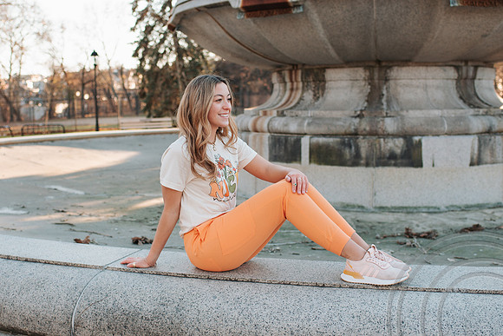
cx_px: 211
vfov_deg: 27.8
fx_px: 677
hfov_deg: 40.6
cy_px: 186
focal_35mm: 48
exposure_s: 1/1000
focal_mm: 35
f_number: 2.8
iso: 450
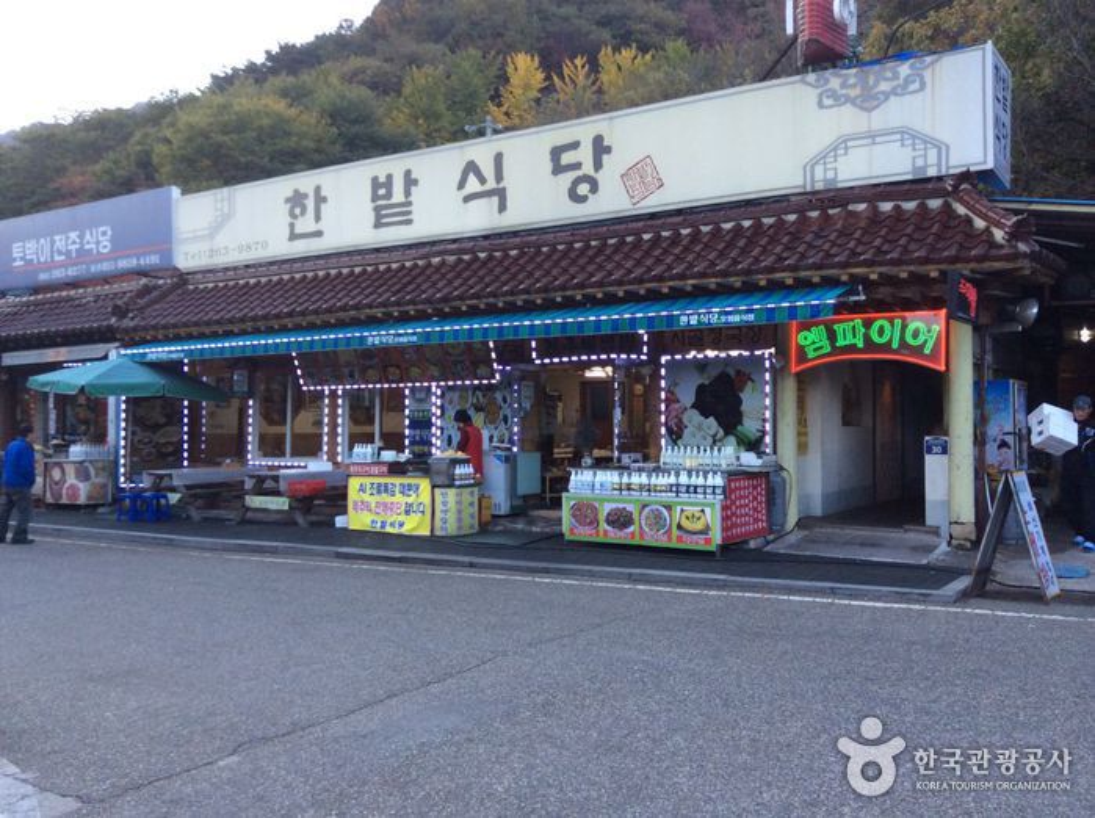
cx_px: 548
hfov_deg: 55.4
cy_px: 409
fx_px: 1042
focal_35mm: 33
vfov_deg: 42.8
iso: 50
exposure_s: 1/120
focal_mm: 3.3
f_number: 2.4
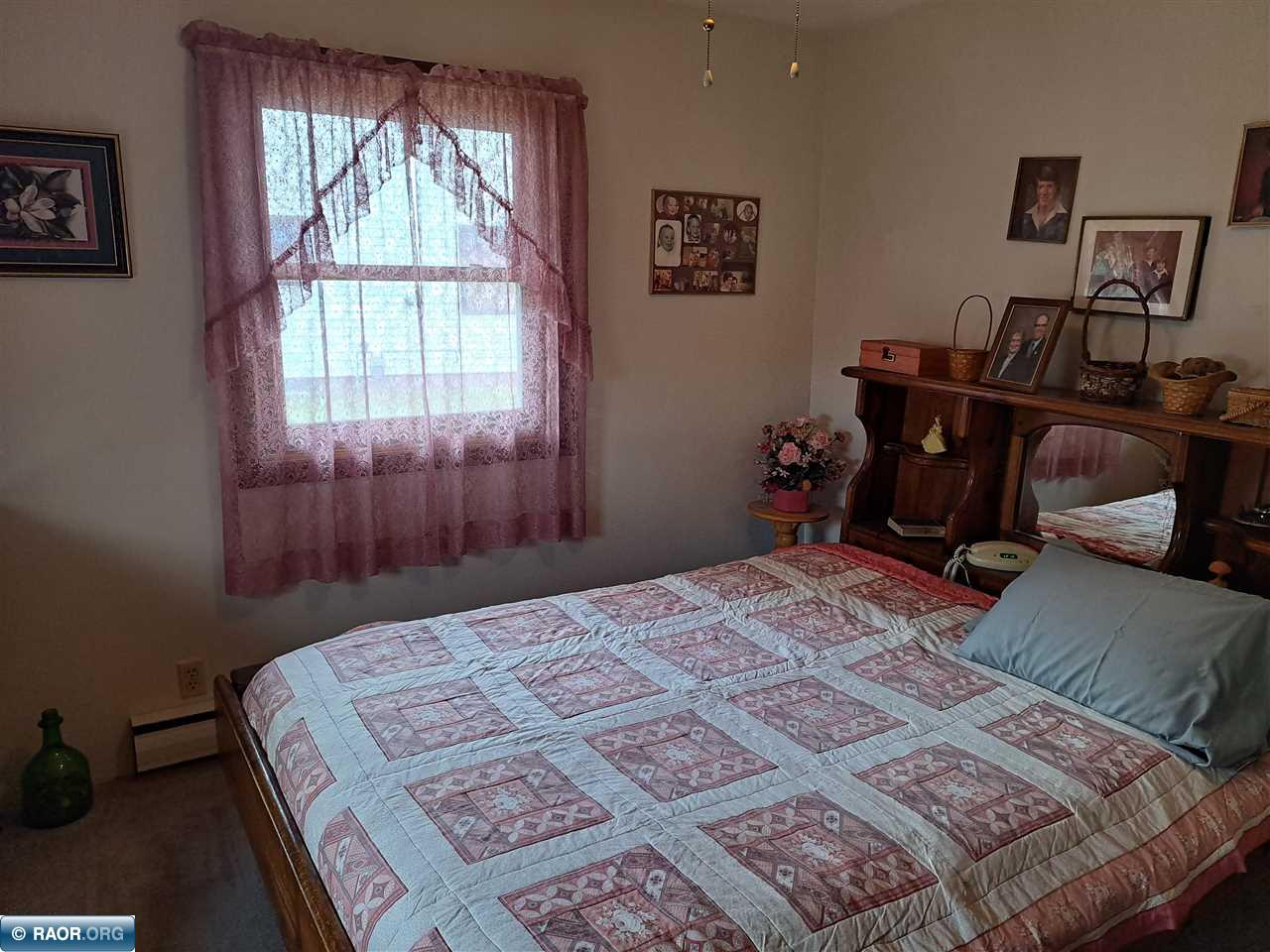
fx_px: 881
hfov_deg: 71.6
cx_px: 635
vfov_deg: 56.8
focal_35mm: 24
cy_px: 476
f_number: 1.8
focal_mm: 5.23
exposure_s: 1/60
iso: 160
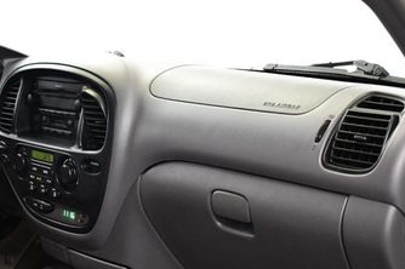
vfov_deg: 19.1
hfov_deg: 28.1
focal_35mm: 71
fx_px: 798
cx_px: 107
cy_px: 181
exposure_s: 1/80
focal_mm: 25
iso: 3200
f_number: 4
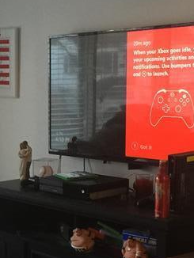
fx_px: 679
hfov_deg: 15.3
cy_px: 180
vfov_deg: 21.4
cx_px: -76
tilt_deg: -7.6
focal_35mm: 91
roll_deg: +1.6
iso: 64
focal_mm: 4.15
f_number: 2.2
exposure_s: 1/15
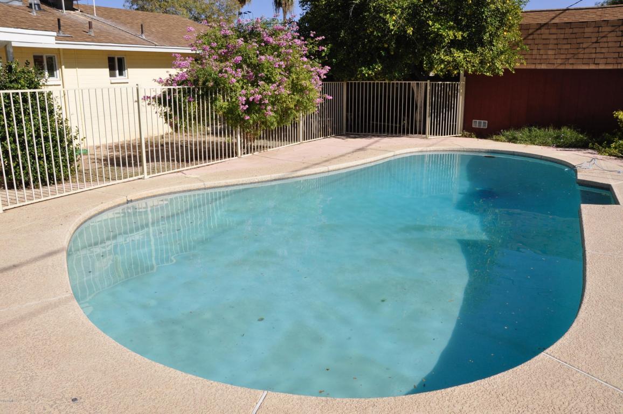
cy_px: 207
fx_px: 467
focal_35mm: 27
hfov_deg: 67.4
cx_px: 312
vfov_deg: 47.8
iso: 400
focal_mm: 18
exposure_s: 1/640
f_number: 13
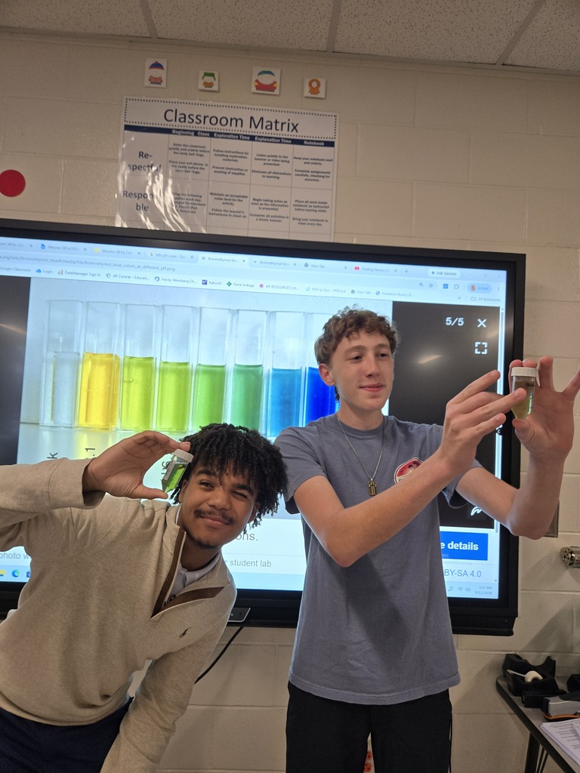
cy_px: 386
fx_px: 514
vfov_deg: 73.9
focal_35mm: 23
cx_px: 290
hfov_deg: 58.9
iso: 125
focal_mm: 5.4
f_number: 1.8
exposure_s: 1/60
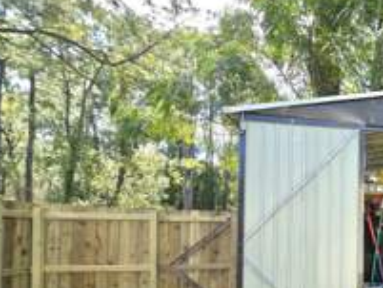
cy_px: 230
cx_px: 429
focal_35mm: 31
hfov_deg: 43.7
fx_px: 343
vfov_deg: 43.4
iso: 50
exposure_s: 1/556
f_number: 2.2
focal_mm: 2.2
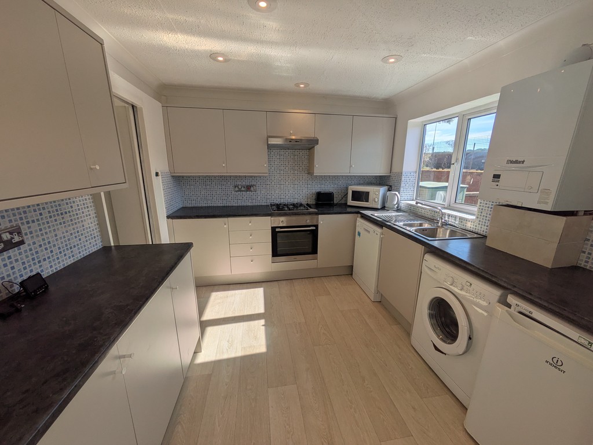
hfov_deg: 102.0
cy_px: 222
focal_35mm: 14
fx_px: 240
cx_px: 296
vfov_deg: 85.7
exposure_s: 1/1070
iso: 50
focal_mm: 1.83
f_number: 2.2
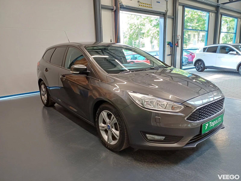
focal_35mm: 25
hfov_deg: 69.4
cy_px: 90
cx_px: 120
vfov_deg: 54.9
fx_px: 174
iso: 250
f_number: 1.8
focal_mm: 4.65
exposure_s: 1/50
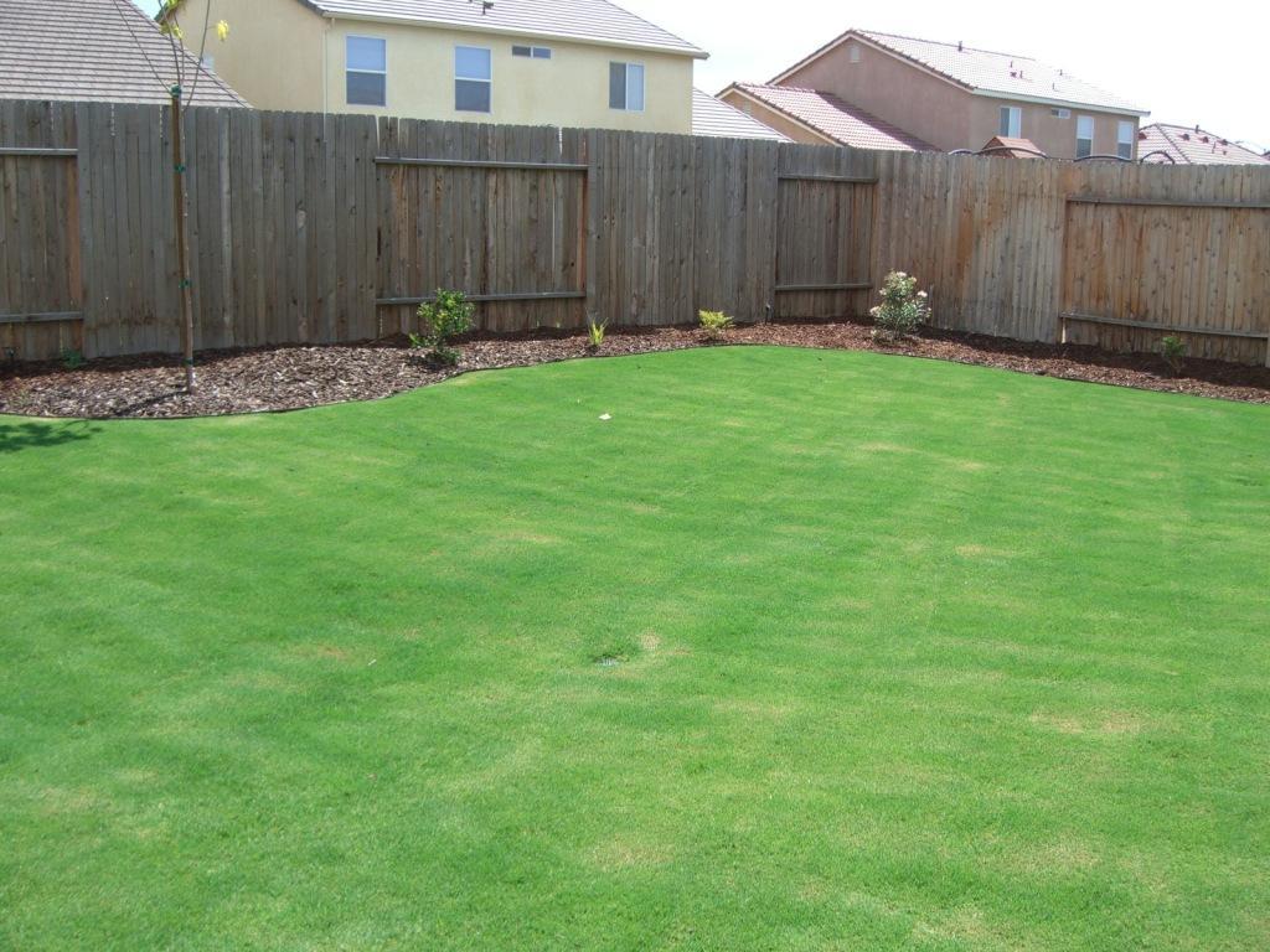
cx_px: 635
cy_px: 476
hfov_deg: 49.0
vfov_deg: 37.7
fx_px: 1394
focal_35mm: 38
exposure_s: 1/1000
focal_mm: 7.9
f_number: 2.8
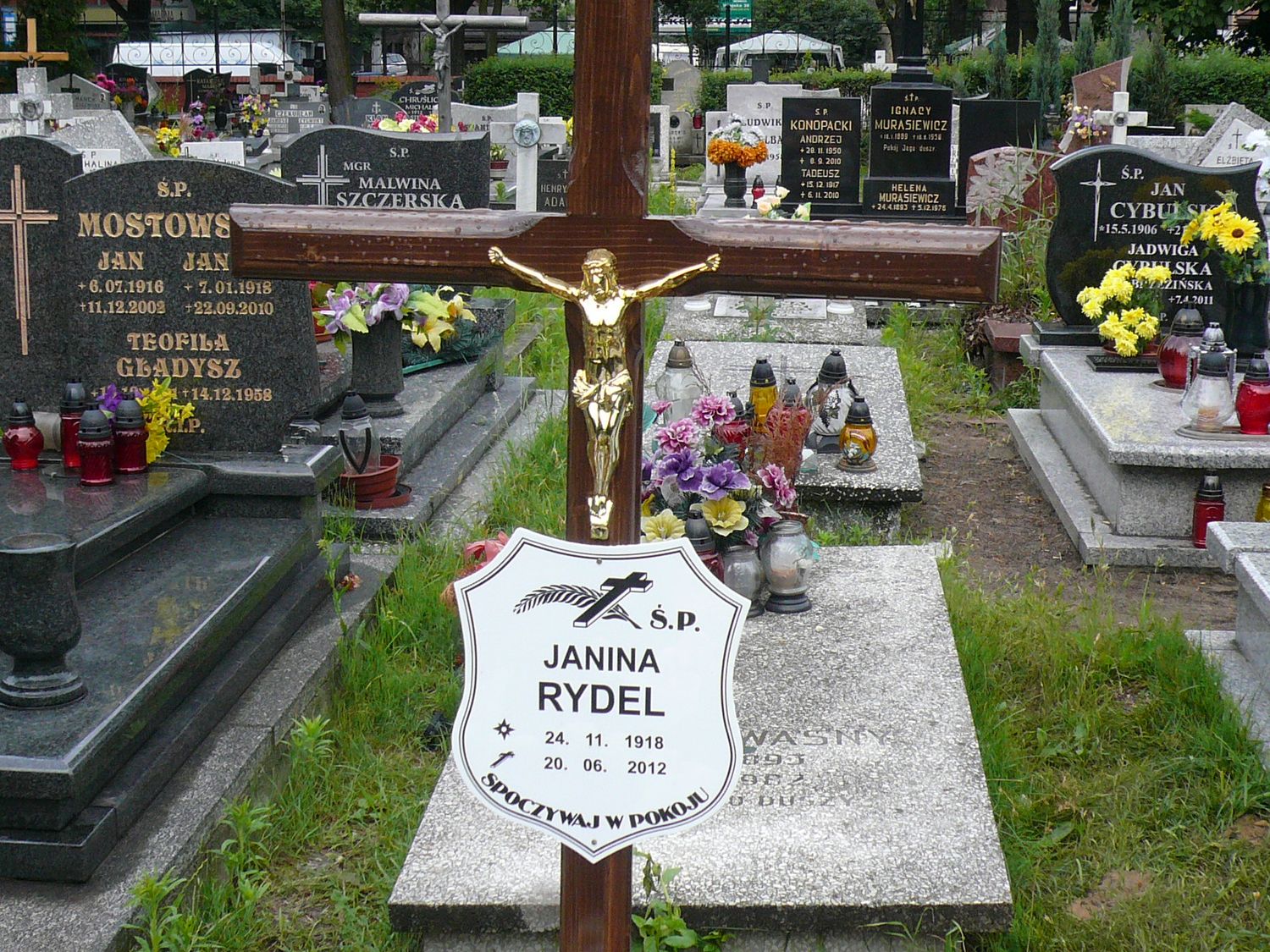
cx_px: 635
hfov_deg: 34.3
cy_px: 476
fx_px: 2055
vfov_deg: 26.1
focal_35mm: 56
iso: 100
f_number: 3.1
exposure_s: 1/400
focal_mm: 6.1
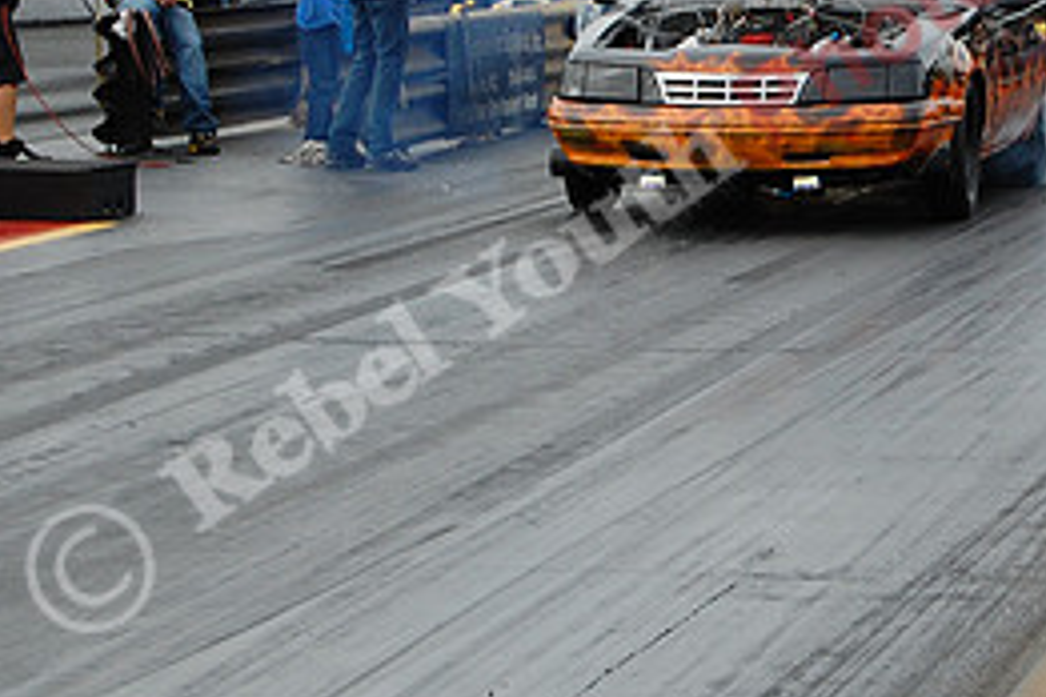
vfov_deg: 7.5
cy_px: 112
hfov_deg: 11.2
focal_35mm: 183
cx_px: 806
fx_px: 5320
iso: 400
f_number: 5.6
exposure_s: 1/640
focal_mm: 55
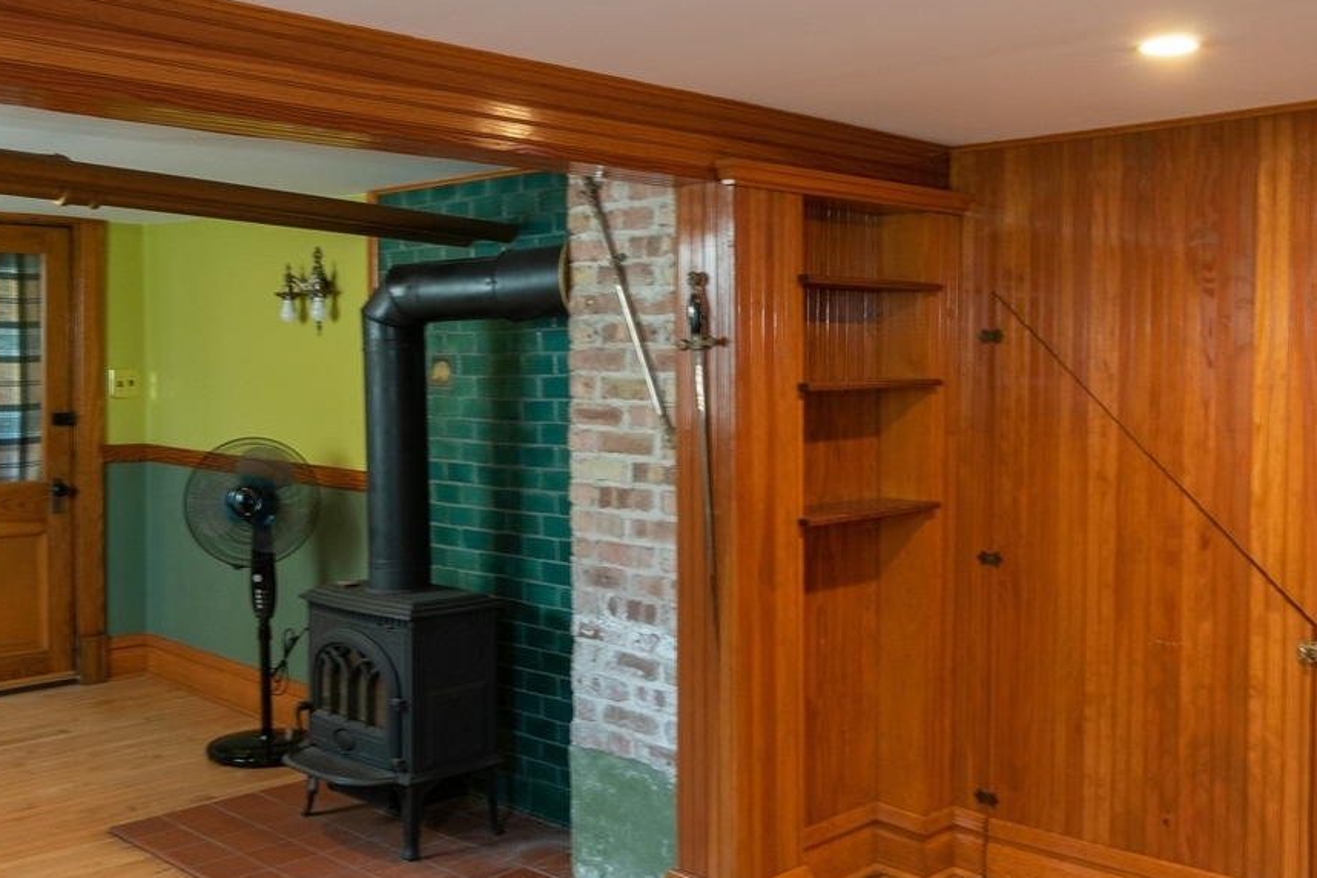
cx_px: 660
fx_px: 1244
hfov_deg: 55.8
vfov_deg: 38.1
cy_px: 640
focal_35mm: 34
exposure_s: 1
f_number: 7.1
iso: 200
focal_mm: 12
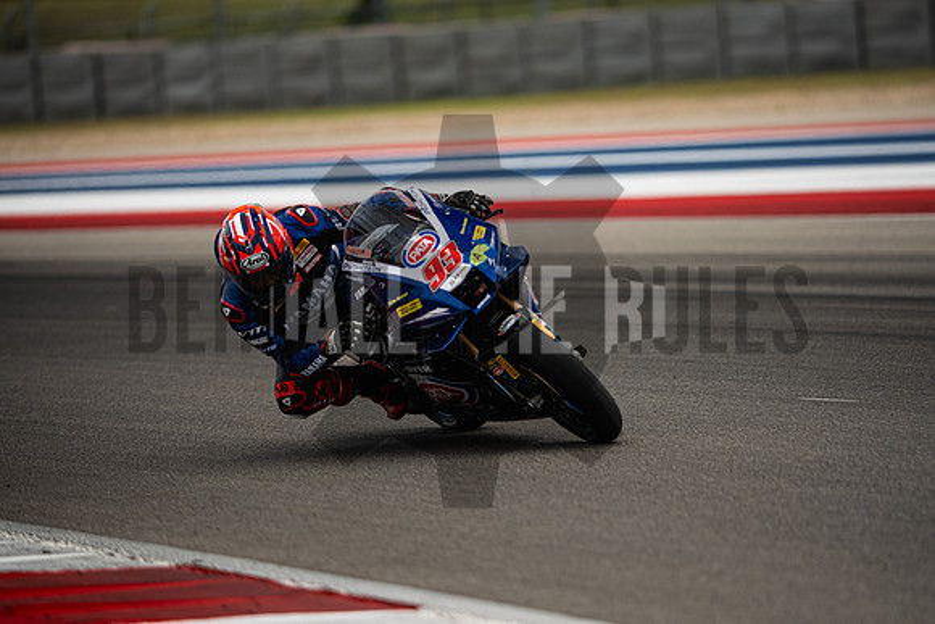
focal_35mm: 300
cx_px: 468
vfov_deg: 4.6
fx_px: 7793
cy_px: 312
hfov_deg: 6.9
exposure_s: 1/5000
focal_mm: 200
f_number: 2
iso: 320
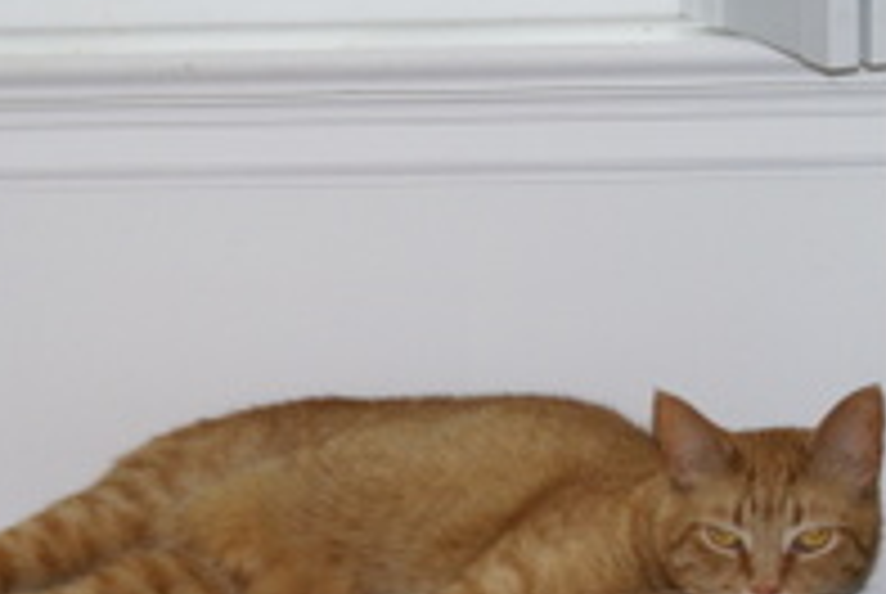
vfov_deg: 6.5
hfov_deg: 9.6
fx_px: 5250
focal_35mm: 213
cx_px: 297
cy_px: 547
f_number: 5.6
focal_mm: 70
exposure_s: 1/125
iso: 400
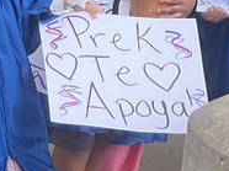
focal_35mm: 160
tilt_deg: -14.9
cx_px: -171
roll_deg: -2.2
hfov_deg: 11.5
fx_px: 1057
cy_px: 48
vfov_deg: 9.2
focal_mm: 3
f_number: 1.8
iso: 16
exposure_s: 1/264
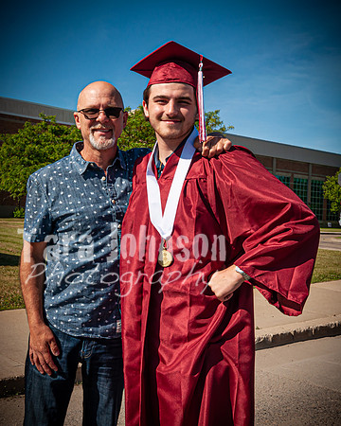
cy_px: 213
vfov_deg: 39.8
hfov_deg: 32.3
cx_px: 158
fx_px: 588
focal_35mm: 47
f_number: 10
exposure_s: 1/400
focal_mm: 22
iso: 200
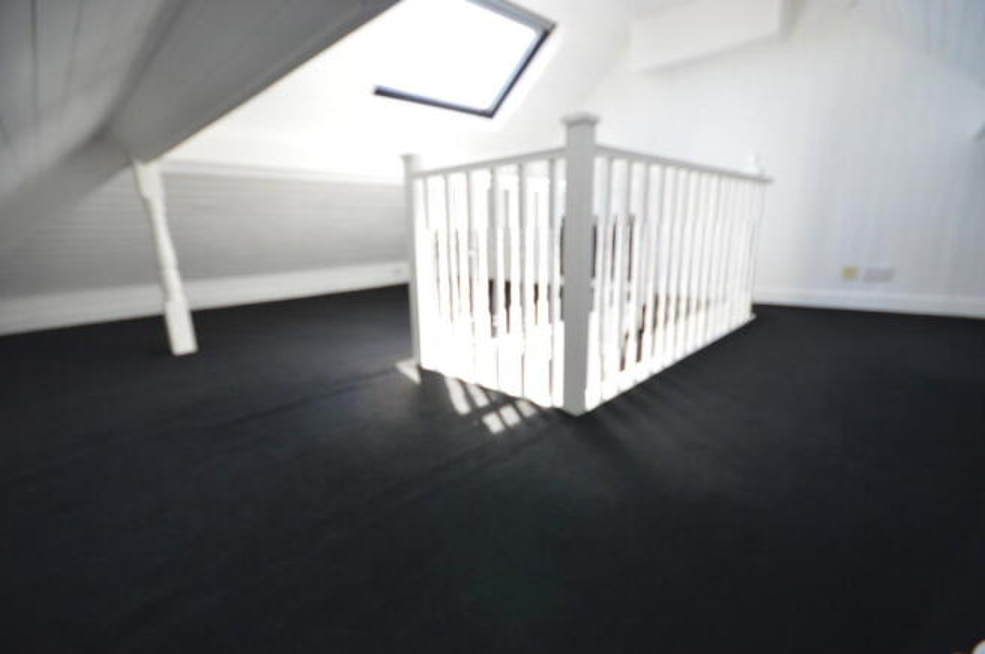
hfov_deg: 100.4
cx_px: 492
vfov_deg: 77.2
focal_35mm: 15
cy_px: 327
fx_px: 410
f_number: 4.5
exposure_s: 1/60
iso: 400
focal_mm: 10
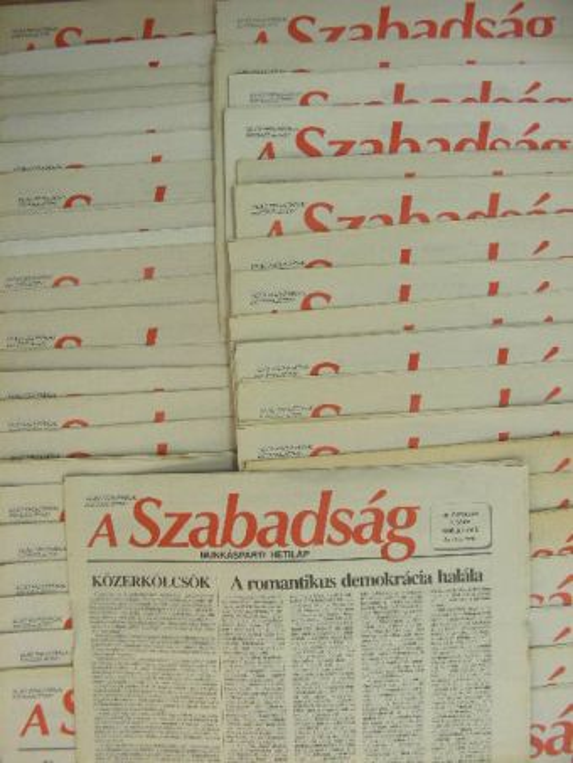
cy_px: 382
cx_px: 286
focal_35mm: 38
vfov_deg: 49.0
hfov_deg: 37.7
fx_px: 838
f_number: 3.5
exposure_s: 1/30
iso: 155
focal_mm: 6.3
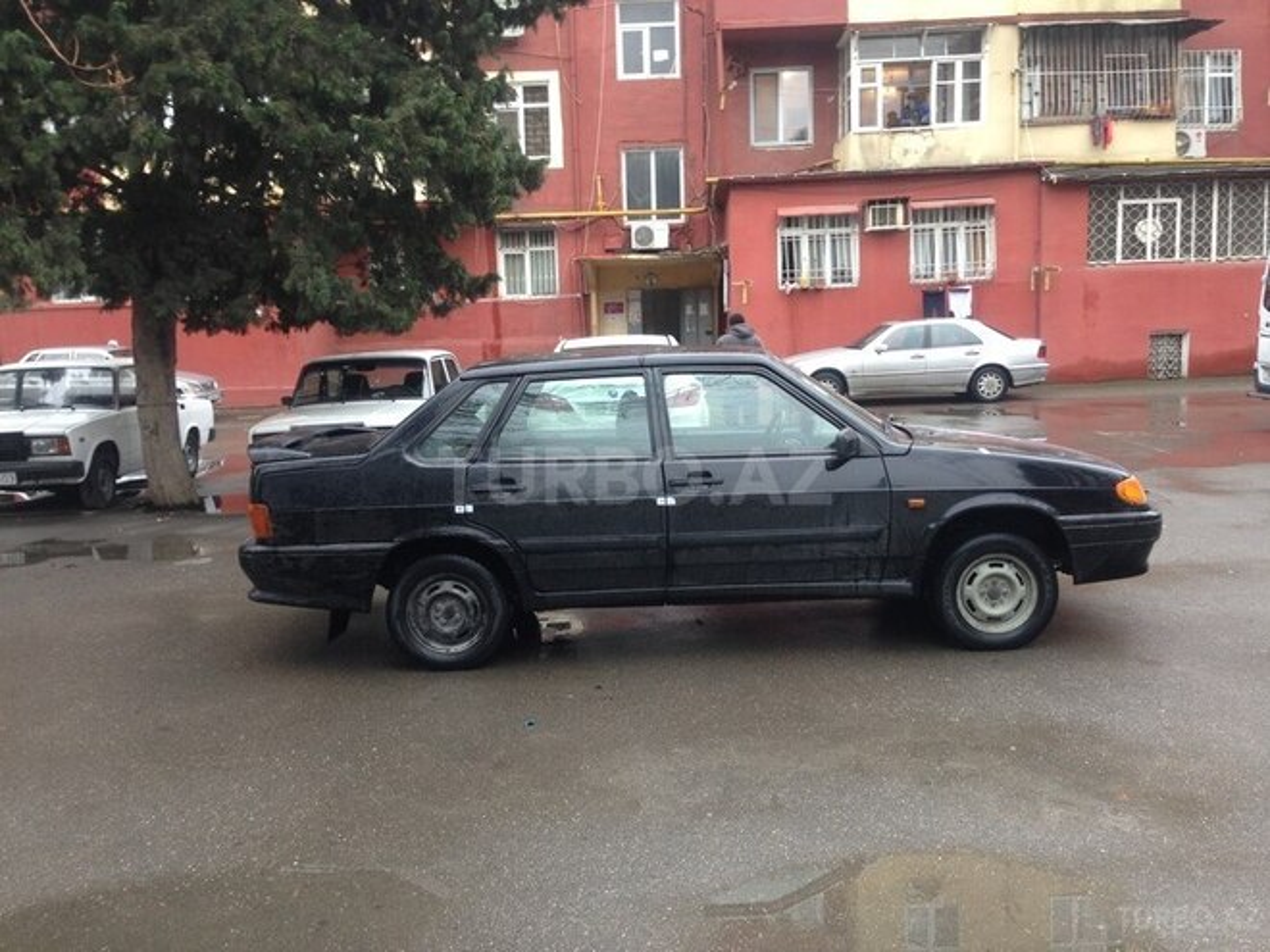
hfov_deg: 55.4
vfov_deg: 42.9
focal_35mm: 33
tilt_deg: -8.6
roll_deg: +0.6
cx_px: 635
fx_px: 1211
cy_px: 476
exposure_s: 1/40
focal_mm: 4.12
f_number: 2.4
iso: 50
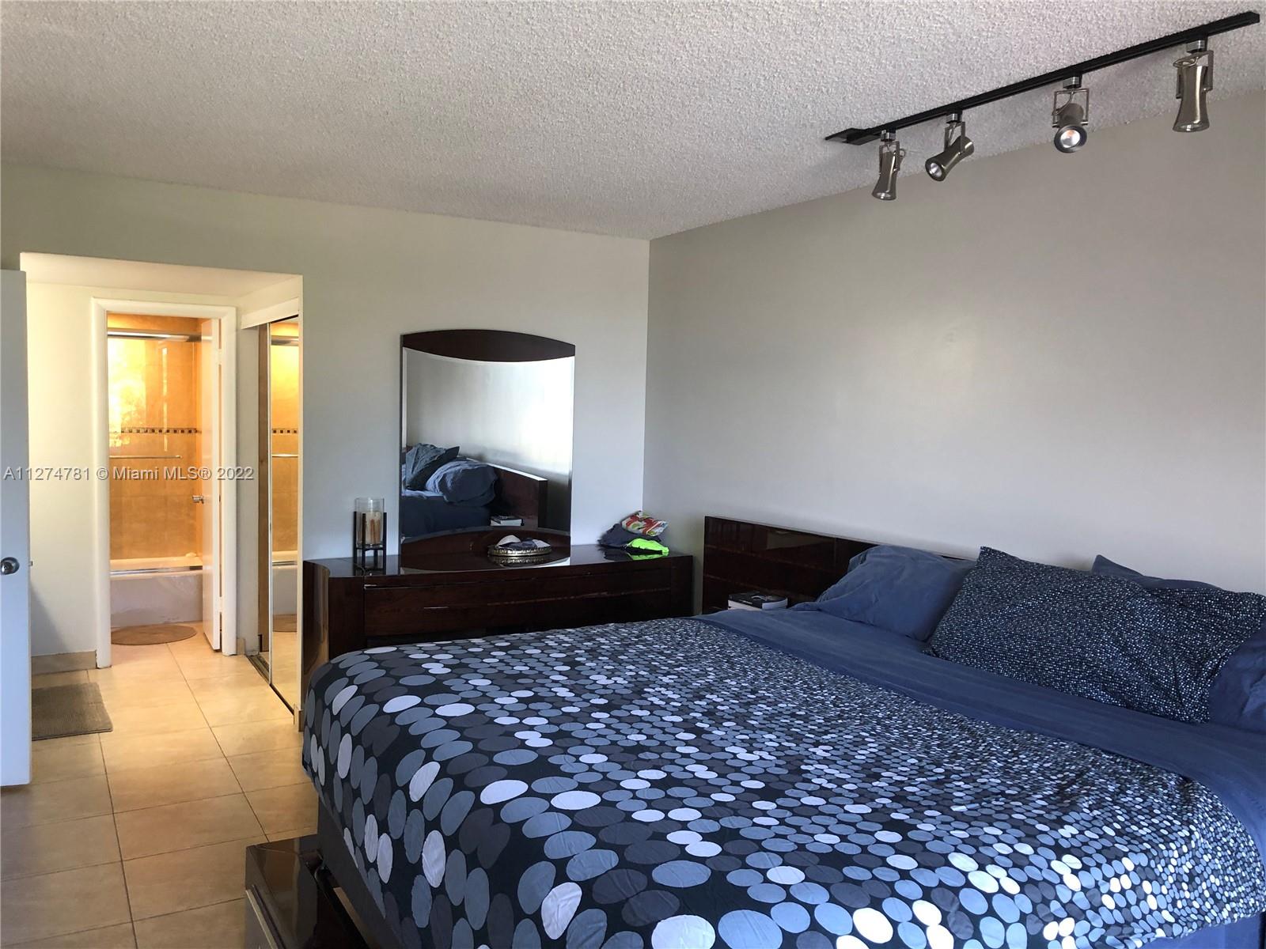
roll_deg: -2.8
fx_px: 1024
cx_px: 633
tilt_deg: -4.9
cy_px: 474
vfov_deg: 49.7
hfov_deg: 63.4
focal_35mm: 28
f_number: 1.8
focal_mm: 3.99
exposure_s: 1/20
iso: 40
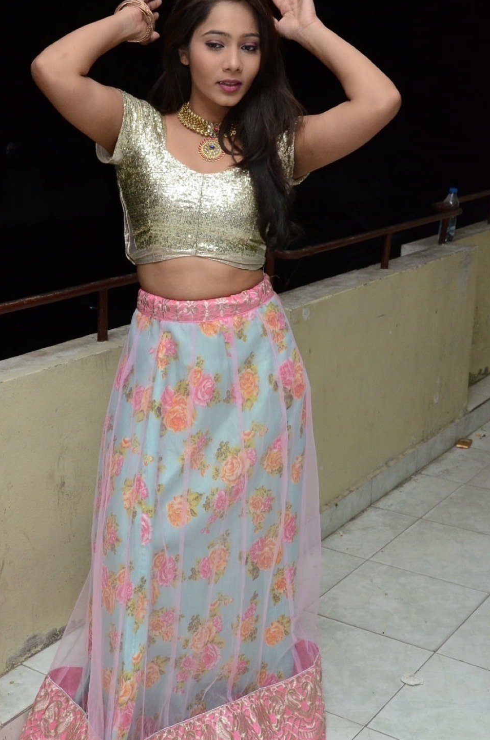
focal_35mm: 49
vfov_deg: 40.4
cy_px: 402
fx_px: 1005
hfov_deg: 27.3
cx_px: 200
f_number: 5.6
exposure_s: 1/125
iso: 2500
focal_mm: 26
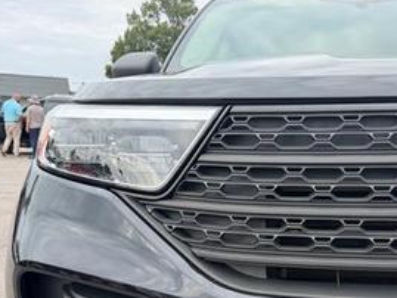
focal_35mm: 45
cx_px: 255
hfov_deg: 41.7
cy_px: 268
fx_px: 516
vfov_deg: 30.8
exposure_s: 1/403
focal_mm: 6.76
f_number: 1.78
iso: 100
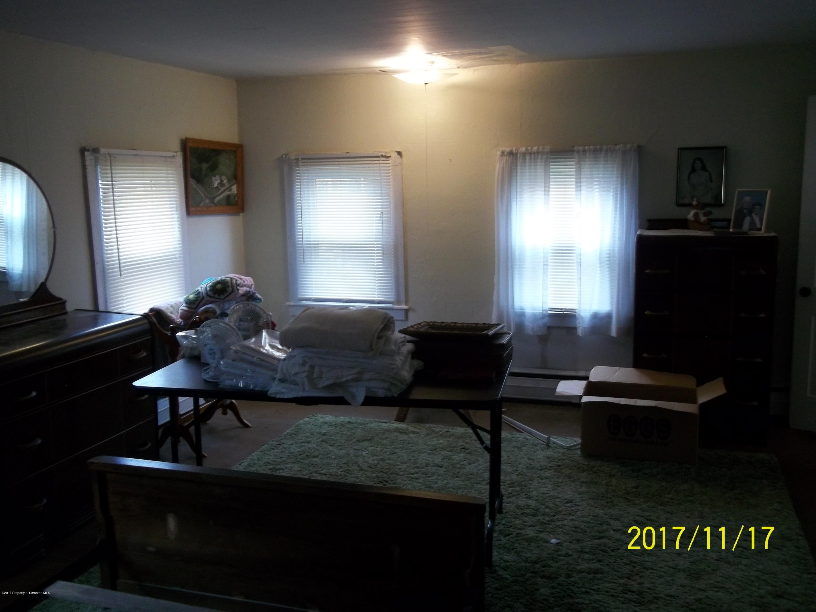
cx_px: 408
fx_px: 754
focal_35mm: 32
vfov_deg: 44.2
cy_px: 306
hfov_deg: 56.8
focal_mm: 5.7
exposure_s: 1/13
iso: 160
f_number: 2.9
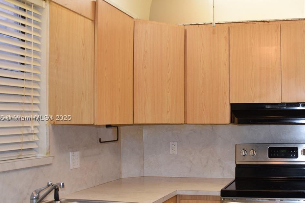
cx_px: 227
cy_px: 118
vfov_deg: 29.2
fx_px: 390
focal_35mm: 46
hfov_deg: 41.5
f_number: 5
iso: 800
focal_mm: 18
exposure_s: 1/100
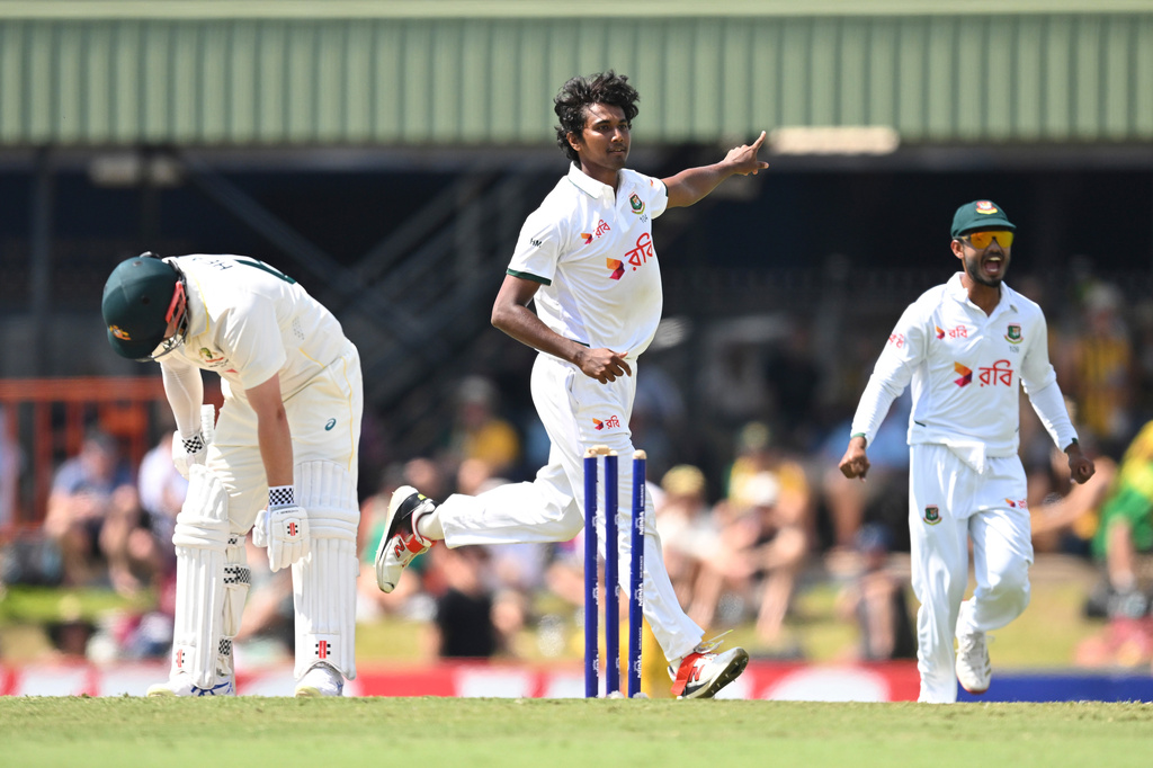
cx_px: 576
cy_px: 384
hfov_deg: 3.4
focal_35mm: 600
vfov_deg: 2.3
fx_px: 19209
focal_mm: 600
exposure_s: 1/5000
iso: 1000
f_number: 4
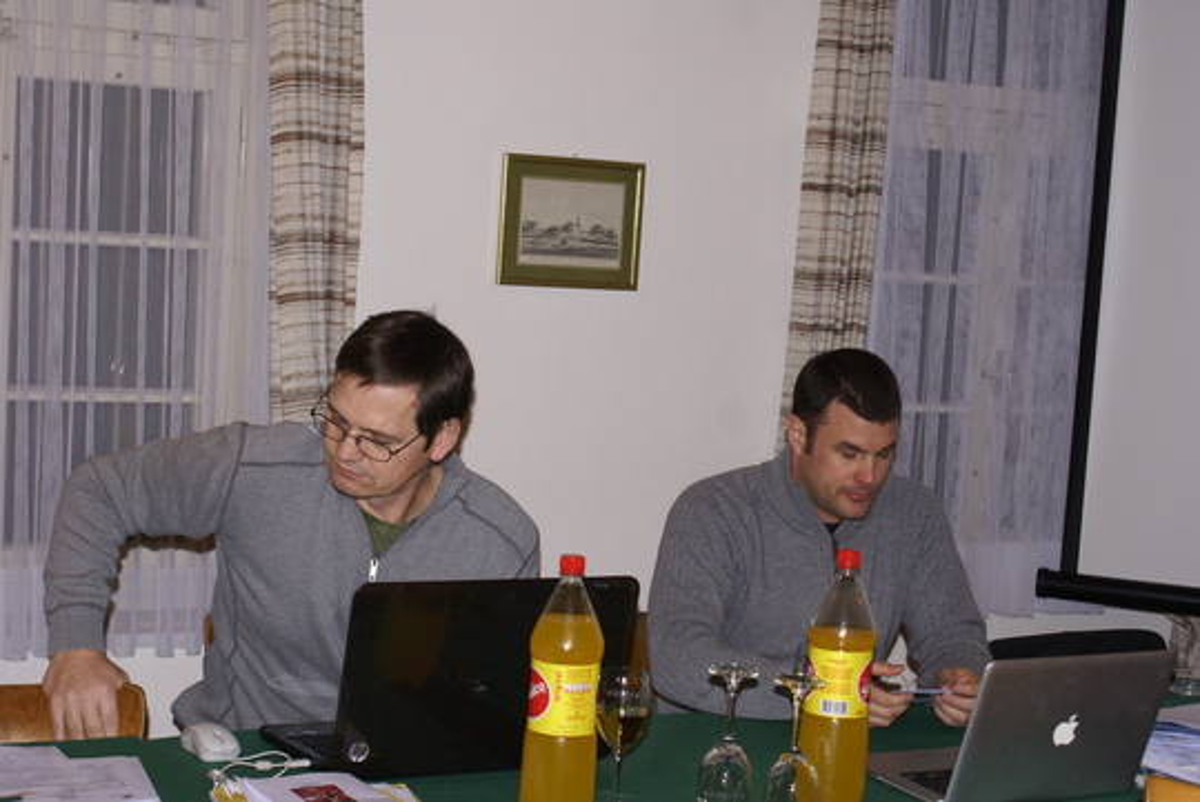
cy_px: 401
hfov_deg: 33.4
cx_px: 600
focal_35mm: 60
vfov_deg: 22.7
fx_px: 2002
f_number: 5.6
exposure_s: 1/60
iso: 400
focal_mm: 40
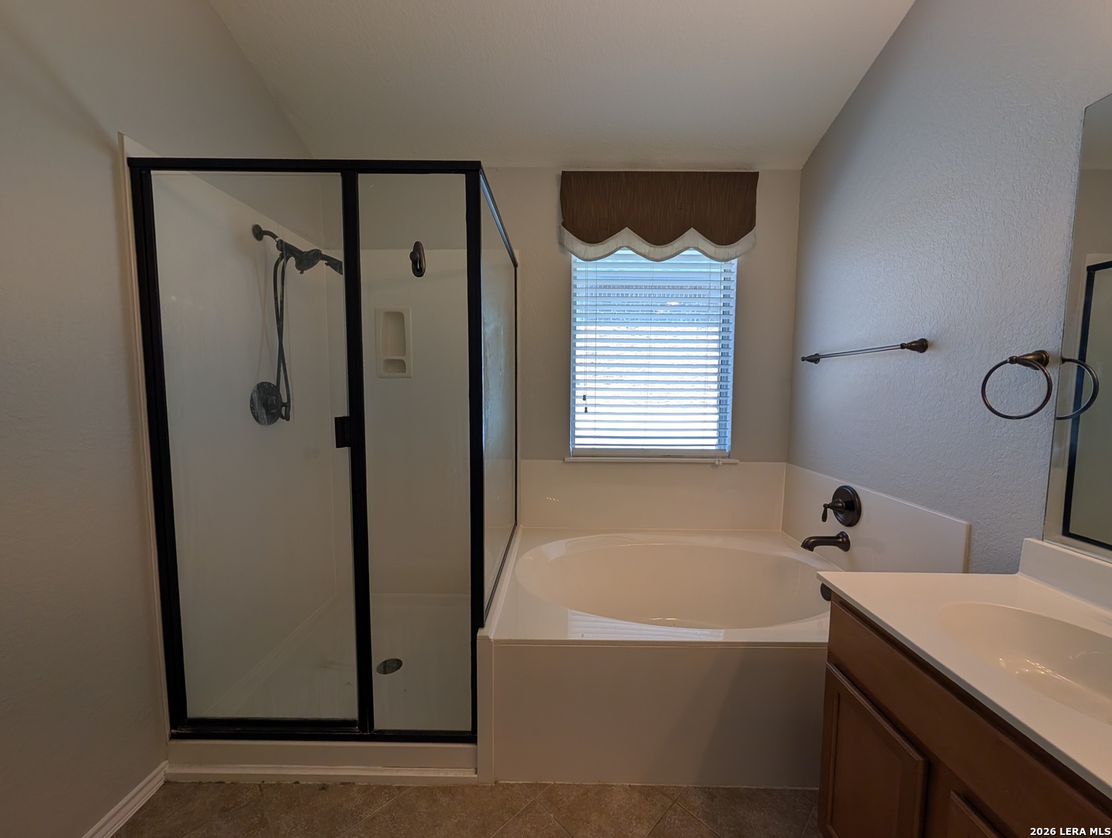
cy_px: 419
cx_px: 556
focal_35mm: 12
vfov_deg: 94.7
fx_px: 386
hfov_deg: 110.5
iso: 48
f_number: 1.7
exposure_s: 1/242
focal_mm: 2.02
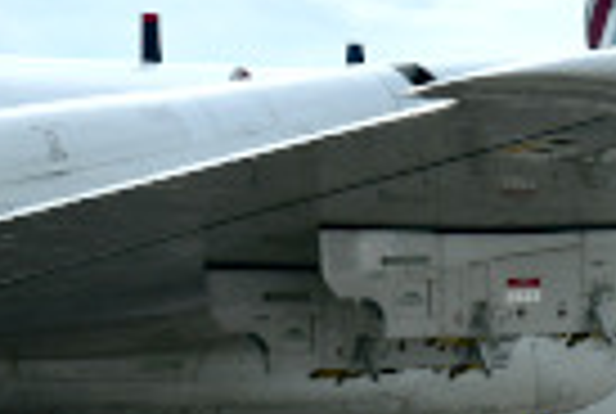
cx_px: 647
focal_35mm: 262
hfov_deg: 7.8
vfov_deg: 5.3
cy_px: 477
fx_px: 4493
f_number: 11
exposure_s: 1/250
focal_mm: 60
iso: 80
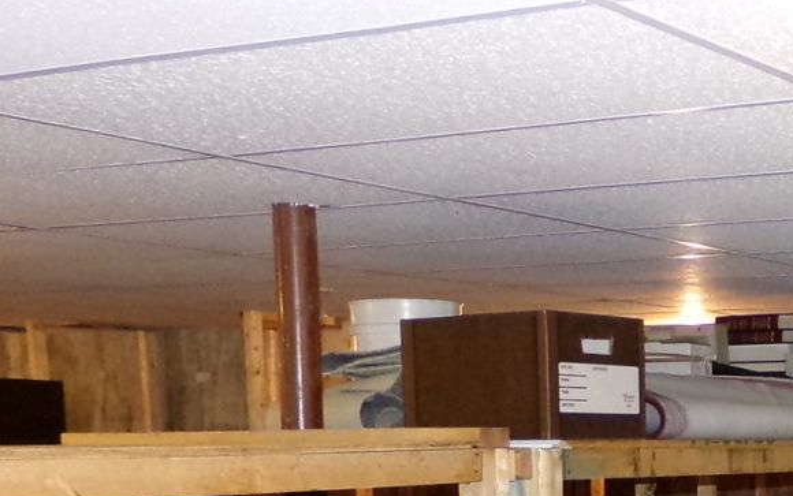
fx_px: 1643
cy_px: 588
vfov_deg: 16.5
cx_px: 930
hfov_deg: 24.7
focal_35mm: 76
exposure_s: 1/34
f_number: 3.2
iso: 400
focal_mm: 4.7
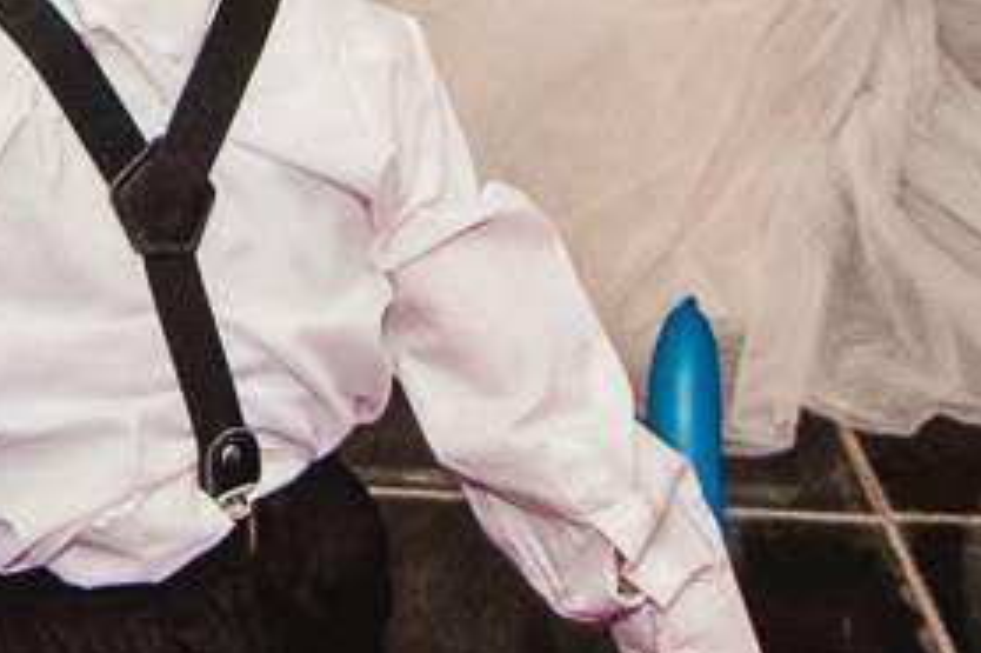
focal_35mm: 118
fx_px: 3213
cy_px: -754
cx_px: -416
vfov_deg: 10.4
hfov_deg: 16.1
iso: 1250
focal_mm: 16
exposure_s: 1/125
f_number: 3.2
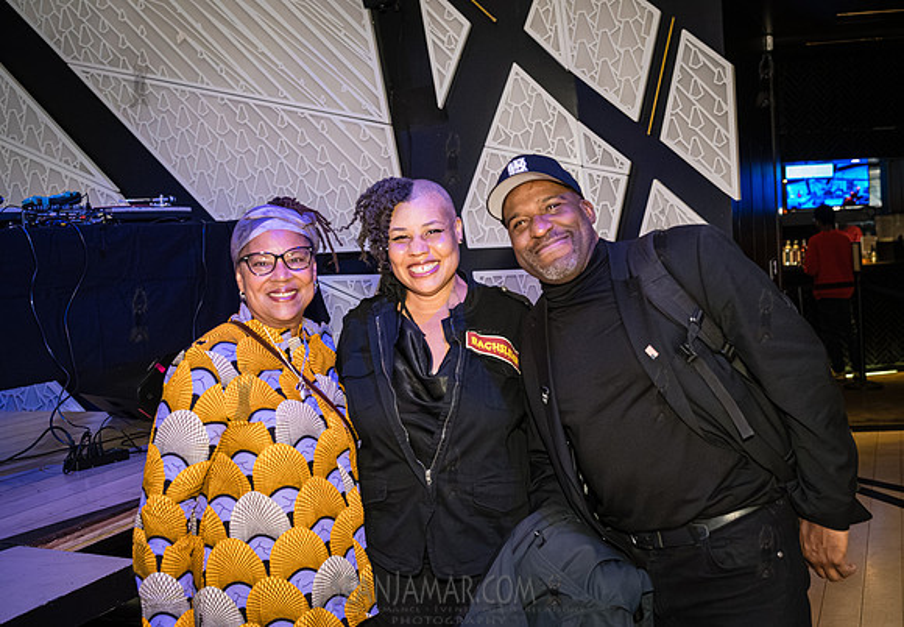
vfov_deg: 35.2
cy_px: 289
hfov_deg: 49.0
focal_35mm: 39
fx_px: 988
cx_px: 509
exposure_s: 1/400
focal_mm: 35
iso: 10000
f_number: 3.5
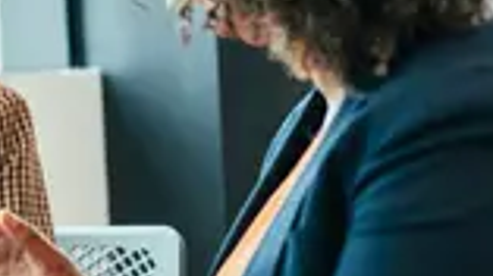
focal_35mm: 112
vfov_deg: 10.8
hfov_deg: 18.4
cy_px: 63
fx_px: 1463
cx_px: -47
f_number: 1.8
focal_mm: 35
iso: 400
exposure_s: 1/250
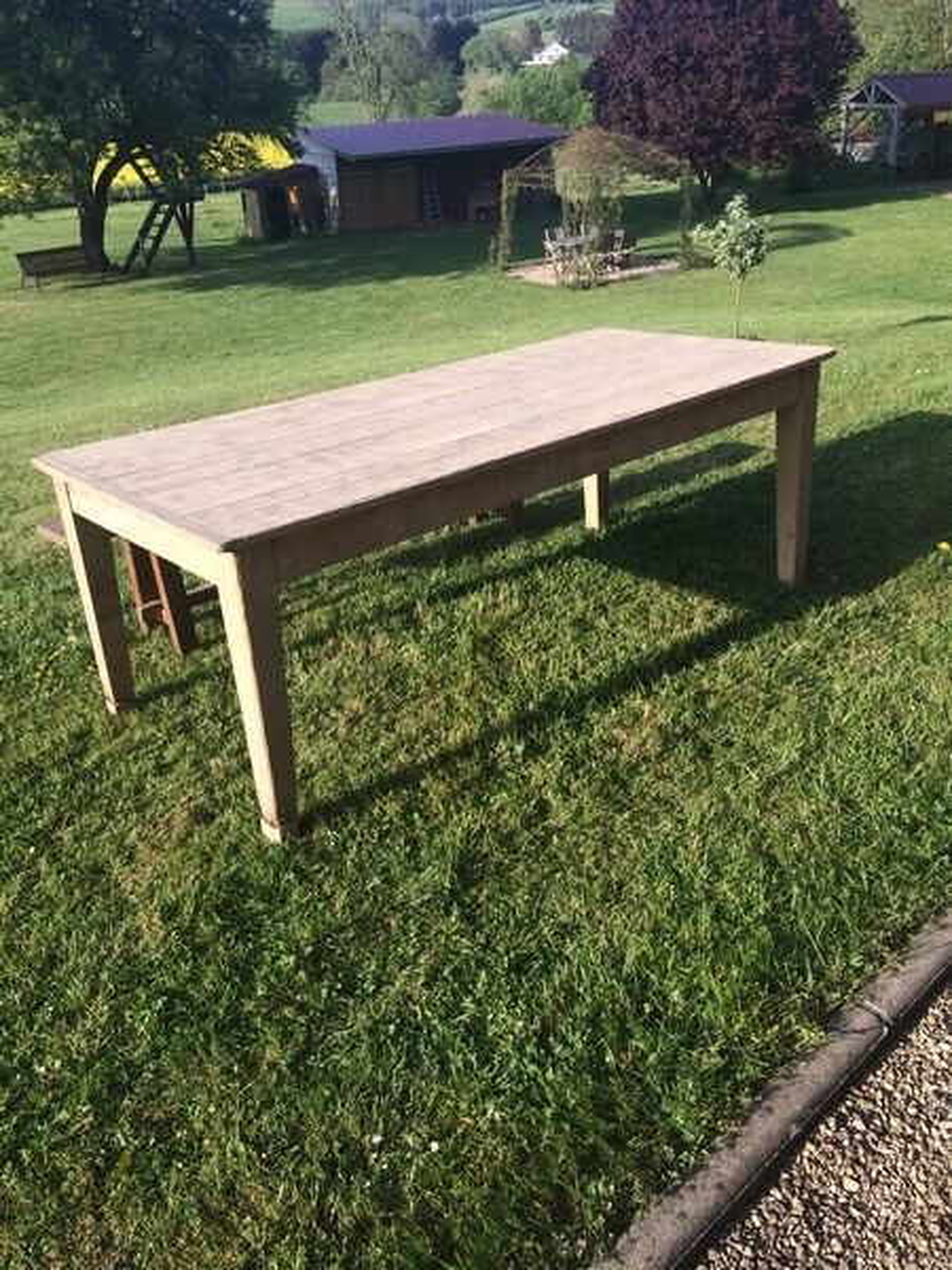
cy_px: 635
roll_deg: +4.0
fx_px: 1063
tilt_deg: -29.0
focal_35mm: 29
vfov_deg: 61.7
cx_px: 476
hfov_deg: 48.2
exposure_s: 1/1053
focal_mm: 4.15
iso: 32
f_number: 2.2
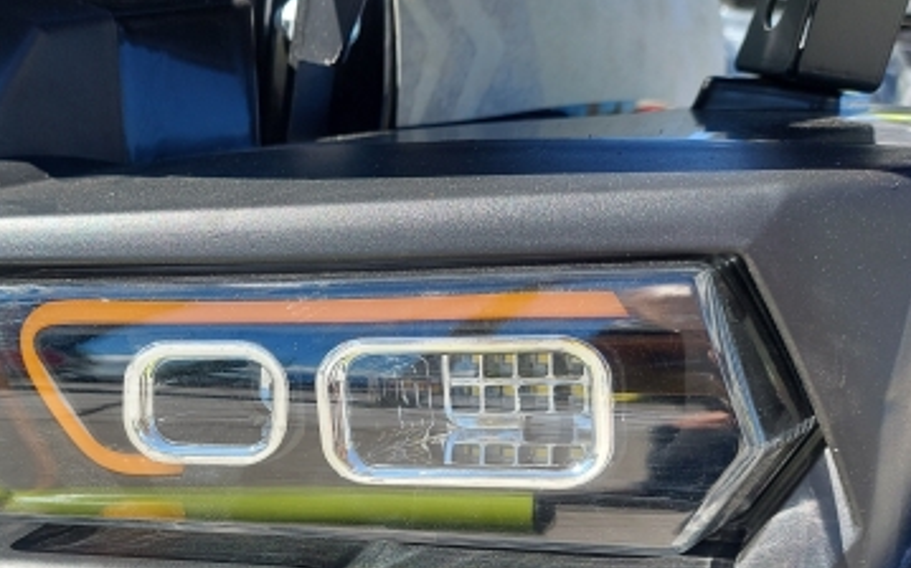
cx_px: 223
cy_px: 429
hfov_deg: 46.4
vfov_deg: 30.7
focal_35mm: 41
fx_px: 1017
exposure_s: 1/643
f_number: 1.8
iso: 40
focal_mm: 5.23
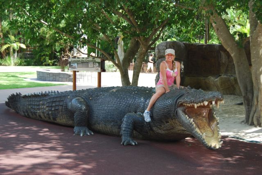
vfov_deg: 23.8
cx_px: 131
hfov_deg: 35.0
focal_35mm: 57
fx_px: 415
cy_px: 88
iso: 200
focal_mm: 38
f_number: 5.6
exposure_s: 1/125
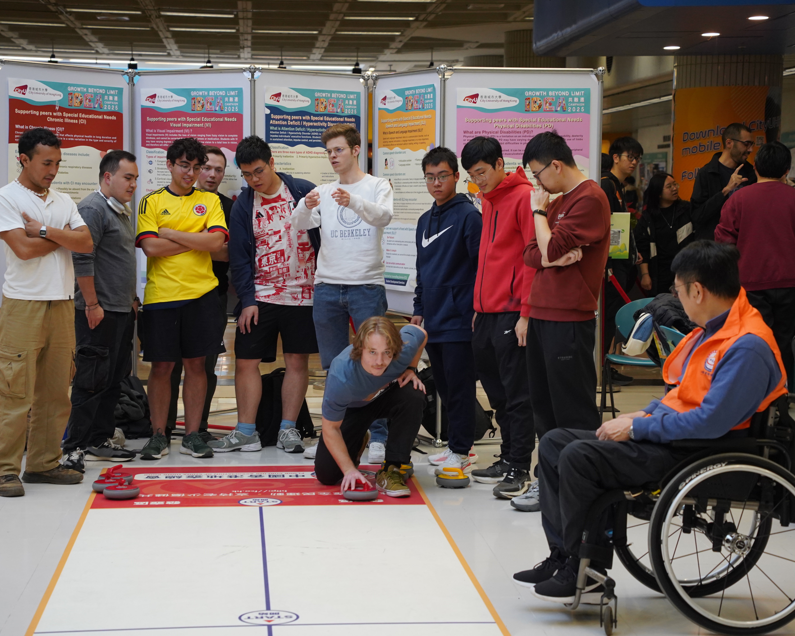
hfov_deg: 24.7
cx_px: 368
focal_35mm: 77
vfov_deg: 19.9
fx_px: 1812
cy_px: 318
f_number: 5
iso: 2500
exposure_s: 1/250
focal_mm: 68
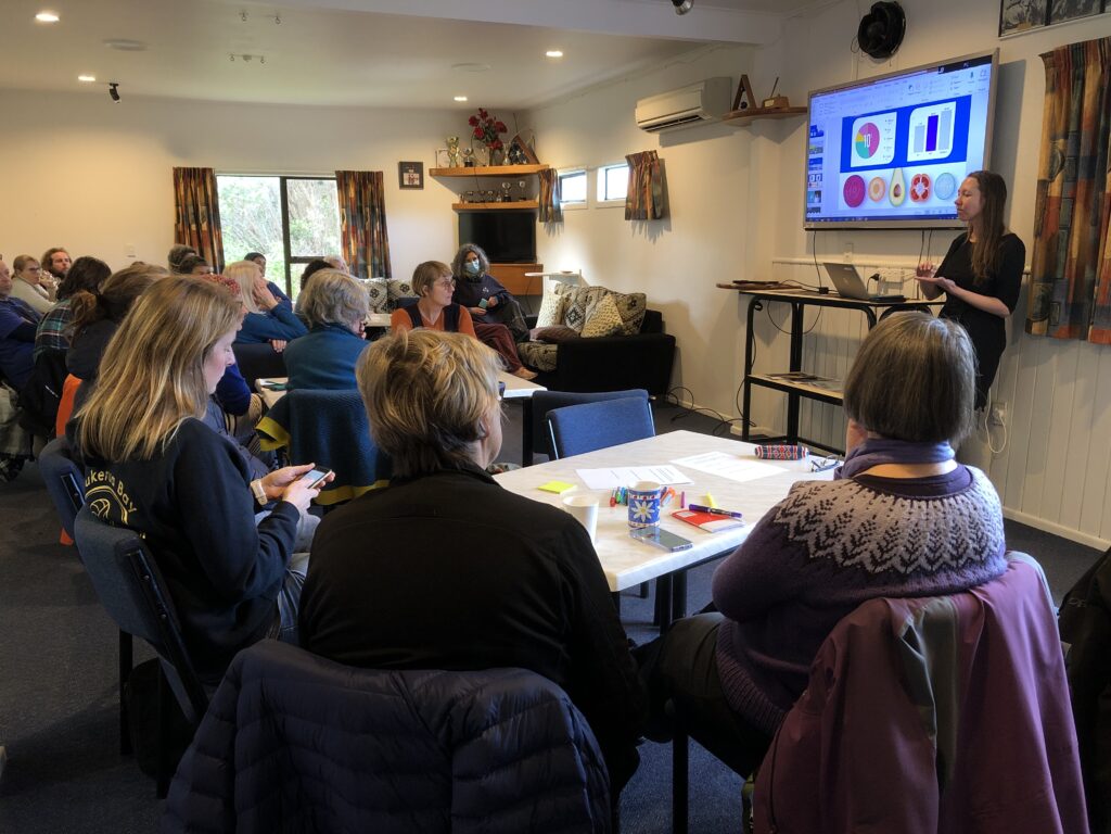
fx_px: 899
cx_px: 556
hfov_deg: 63.4
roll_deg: +0.6
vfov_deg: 49.7
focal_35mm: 28
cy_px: 417
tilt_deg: -11.9
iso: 50
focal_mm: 3.99
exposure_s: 1/17
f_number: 1.8
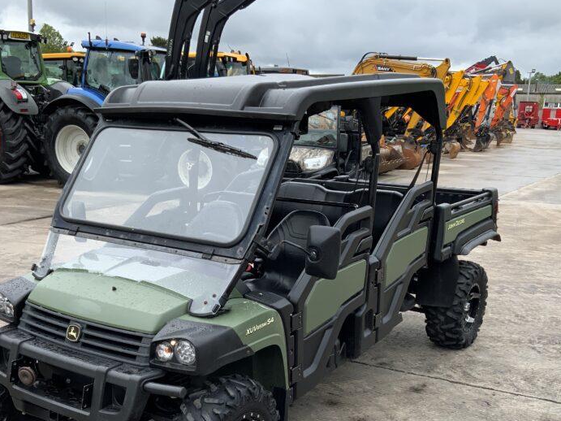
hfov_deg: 43.9
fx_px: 697
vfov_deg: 33.1
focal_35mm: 43
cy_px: 305
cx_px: 271
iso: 16
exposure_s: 1/486
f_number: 1.8
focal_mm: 3
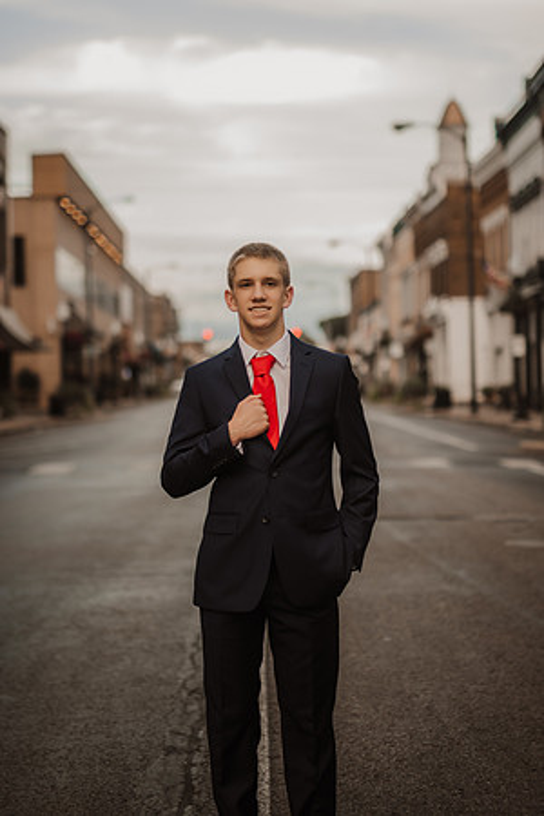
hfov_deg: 18.2
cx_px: 272
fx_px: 1700
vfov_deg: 27.0
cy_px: 408
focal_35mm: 75
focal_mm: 50
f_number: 1.4
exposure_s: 1/320
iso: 100
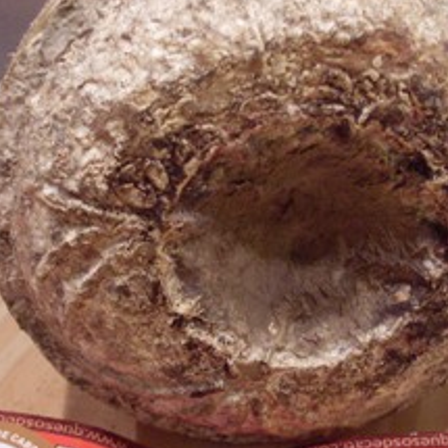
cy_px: 244
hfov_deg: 24.6
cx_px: 250
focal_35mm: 70
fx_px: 1025
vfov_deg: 24.6
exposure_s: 1/30
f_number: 2.8
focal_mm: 6.3
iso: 200
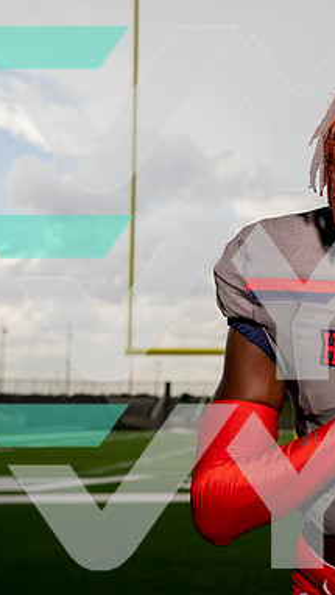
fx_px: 1105
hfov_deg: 16.7
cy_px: 298
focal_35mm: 70
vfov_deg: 30.1
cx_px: 368
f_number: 6.3
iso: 1000
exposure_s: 1/1600
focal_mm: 44
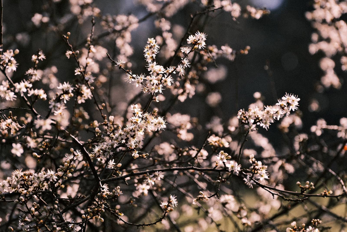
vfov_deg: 5.8
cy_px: 116
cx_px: 174
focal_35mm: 239
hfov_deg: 8.6
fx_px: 2304
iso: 640
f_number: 5.6
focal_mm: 159
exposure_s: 1/1400
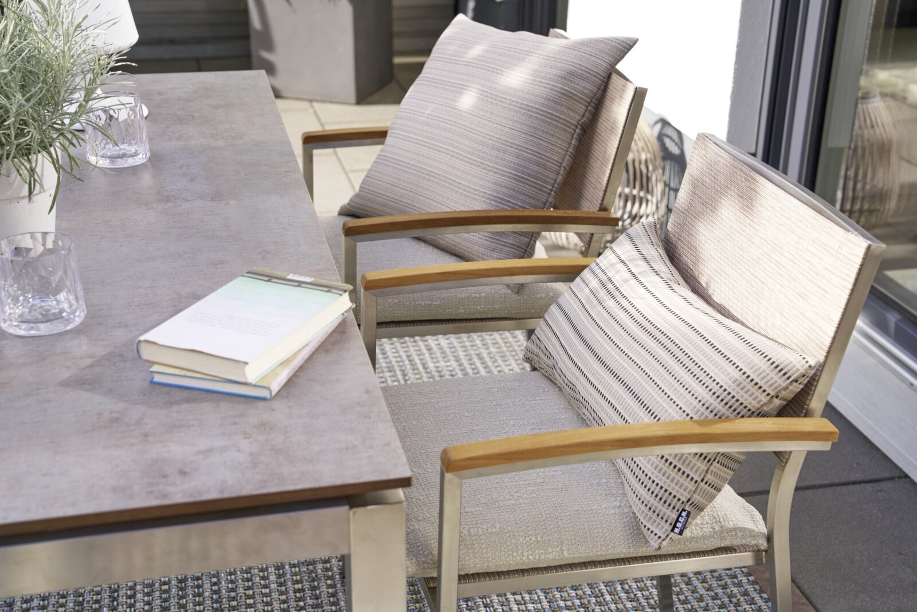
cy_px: 306
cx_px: 458
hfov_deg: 39.6
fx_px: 1274
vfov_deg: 27.0
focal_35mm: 50
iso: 250
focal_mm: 50
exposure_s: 1/320
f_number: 5.6
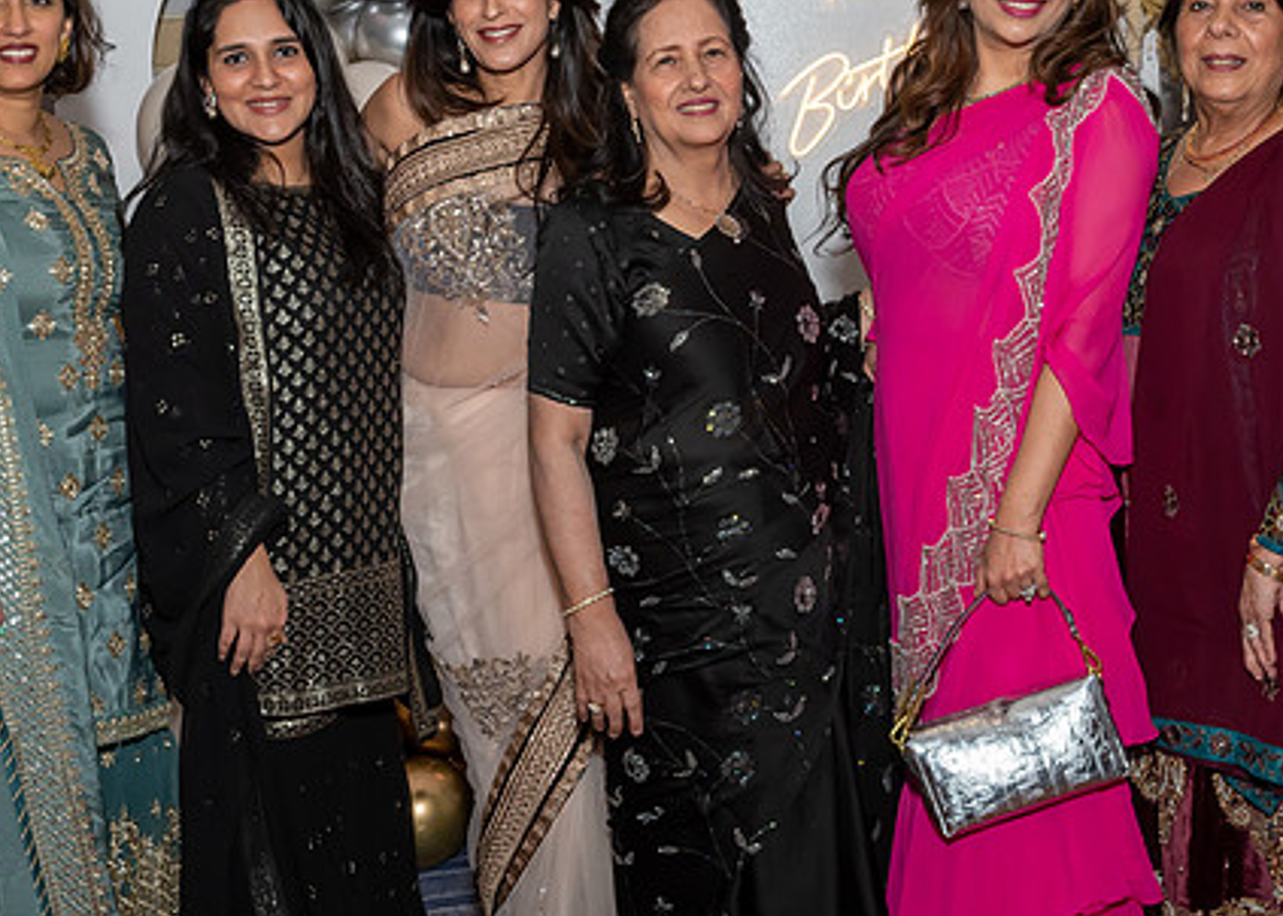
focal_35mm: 61
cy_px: 370
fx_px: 2222
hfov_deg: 32.2
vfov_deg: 23.3
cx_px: 651
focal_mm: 26
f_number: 8
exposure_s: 1/250
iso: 640
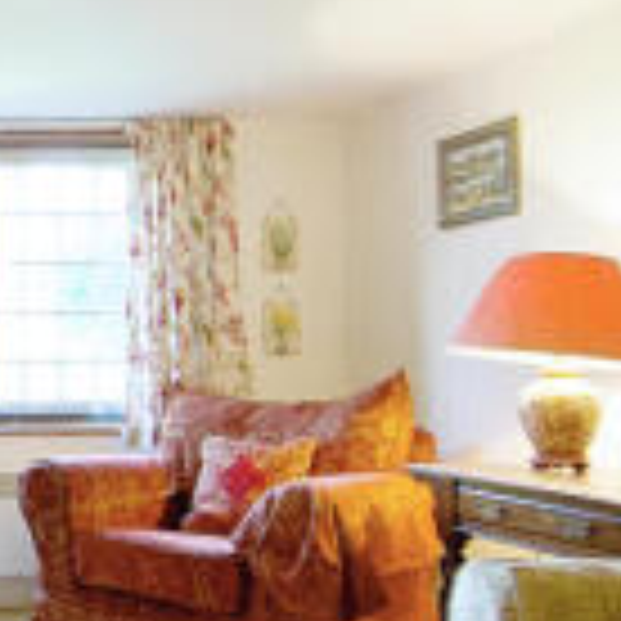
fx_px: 893
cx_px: -176
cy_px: 389
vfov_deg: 38.1
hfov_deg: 30.6
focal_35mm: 44
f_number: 4
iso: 2500
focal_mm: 10
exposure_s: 1/160
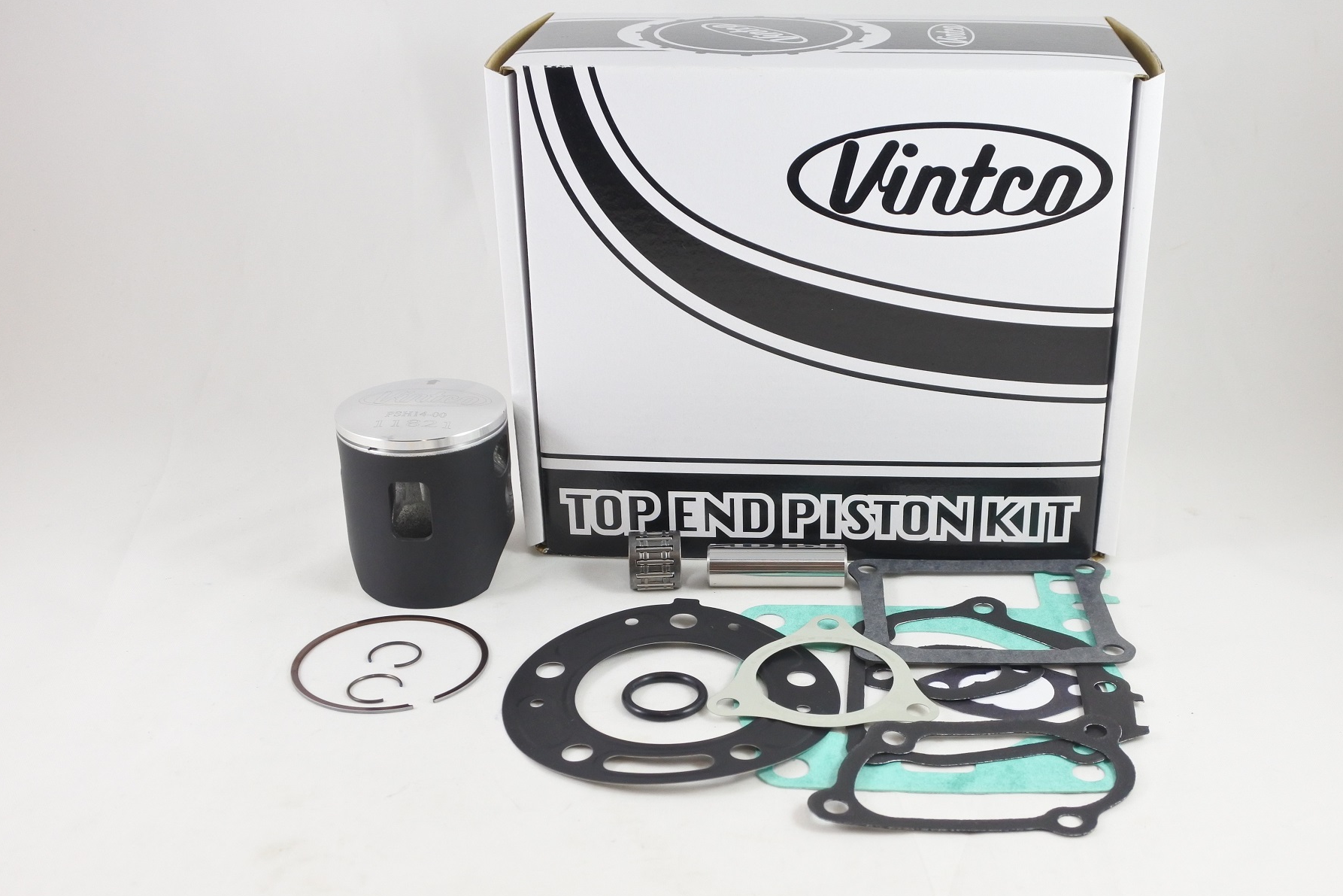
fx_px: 1380
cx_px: 656
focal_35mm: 37
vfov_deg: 35.9
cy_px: 457
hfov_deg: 51.9
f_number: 4
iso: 560
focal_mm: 13.4
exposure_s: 1/125
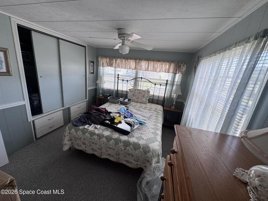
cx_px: 134
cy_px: 100
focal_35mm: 14
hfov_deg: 102.1
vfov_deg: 85.7
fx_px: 108
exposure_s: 1/99
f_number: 2.2
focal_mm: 2.22
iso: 64
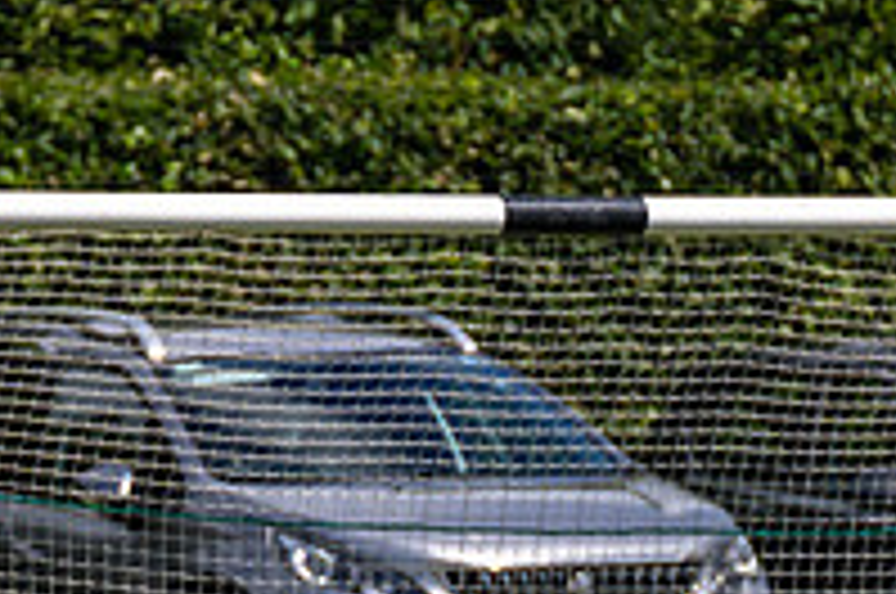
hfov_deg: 1.3
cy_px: 954
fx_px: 39733
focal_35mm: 1599
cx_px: 475
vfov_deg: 0.9
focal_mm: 300
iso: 110
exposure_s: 1/6400
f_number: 2.8
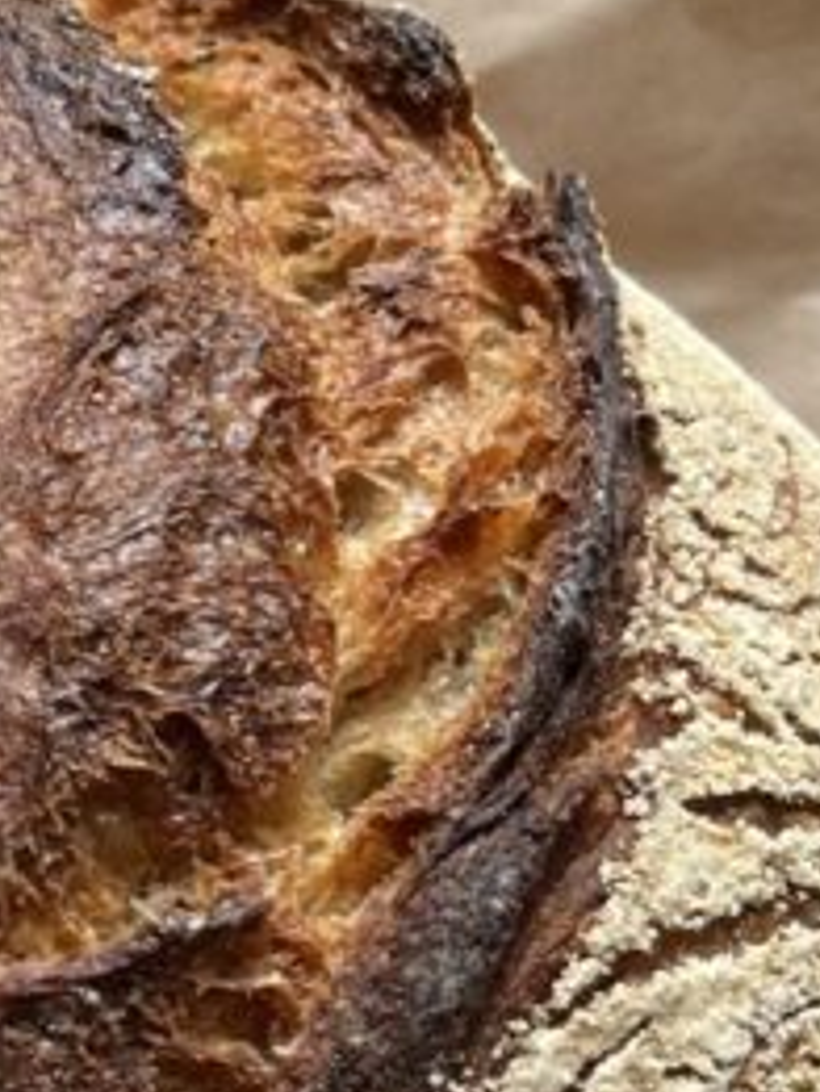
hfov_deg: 14.1
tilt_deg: -65.1
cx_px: -140
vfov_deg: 19.2
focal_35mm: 102
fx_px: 3219
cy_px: 715
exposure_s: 1/121
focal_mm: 5.1
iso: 50
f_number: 1.6
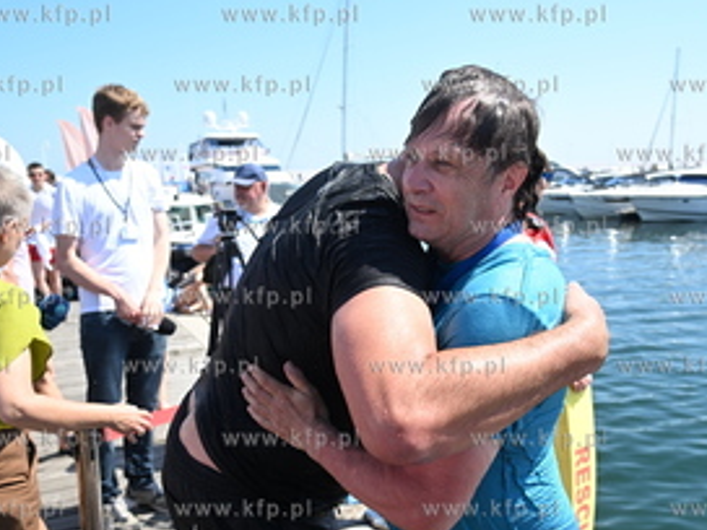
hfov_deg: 53.9
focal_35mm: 34
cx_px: 382
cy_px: 261
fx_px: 694
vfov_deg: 41.8
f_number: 4
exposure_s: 1/1000
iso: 200
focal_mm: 24
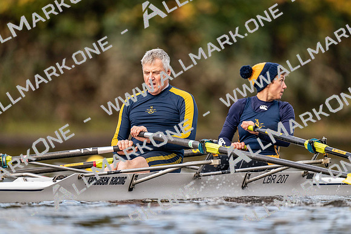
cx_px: 176
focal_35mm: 600
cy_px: 117
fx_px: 5851
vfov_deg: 2.3
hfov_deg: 3.4
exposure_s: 1/2500
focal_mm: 600
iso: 1600
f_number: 4
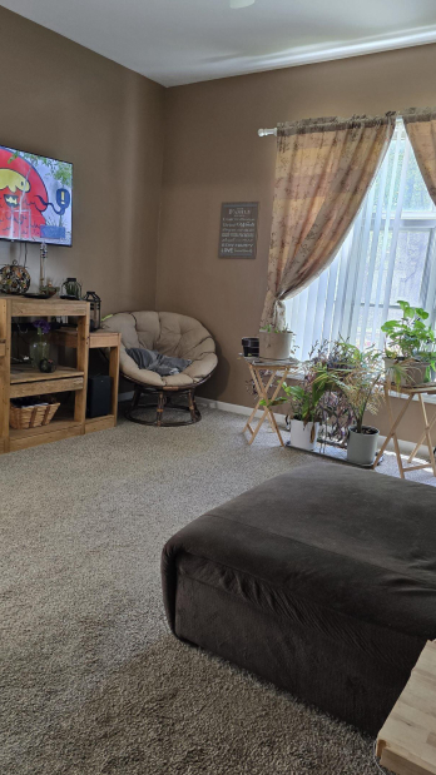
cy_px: 381
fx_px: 555
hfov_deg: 42.9
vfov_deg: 69.9
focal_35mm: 27
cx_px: 213
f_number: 1.7
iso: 400
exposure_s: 1/120
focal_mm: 6.3
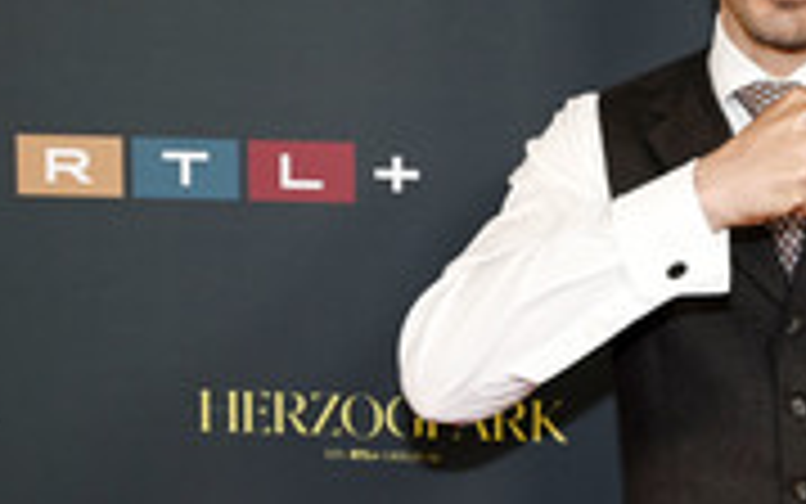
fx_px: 2197
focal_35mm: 100
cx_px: 799
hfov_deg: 20.2
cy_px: 328
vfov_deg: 13.1
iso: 800
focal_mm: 39
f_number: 6.3
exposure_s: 1/160
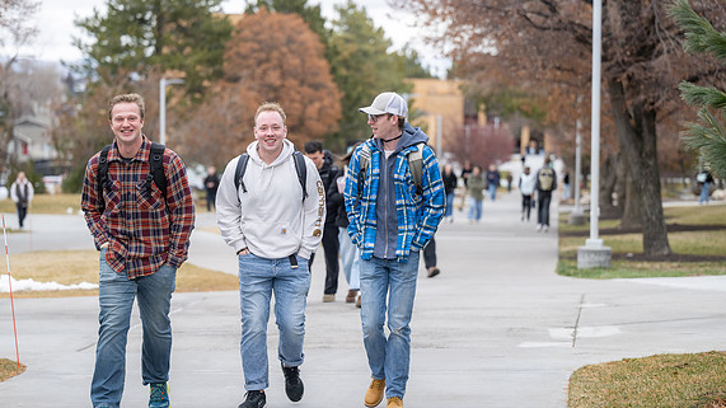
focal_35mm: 108
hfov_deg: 19.8
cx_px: 346
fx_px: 2079
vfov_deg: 11.2
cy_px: 222
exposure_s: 1/500
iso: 400
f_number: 2.8
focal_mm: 98
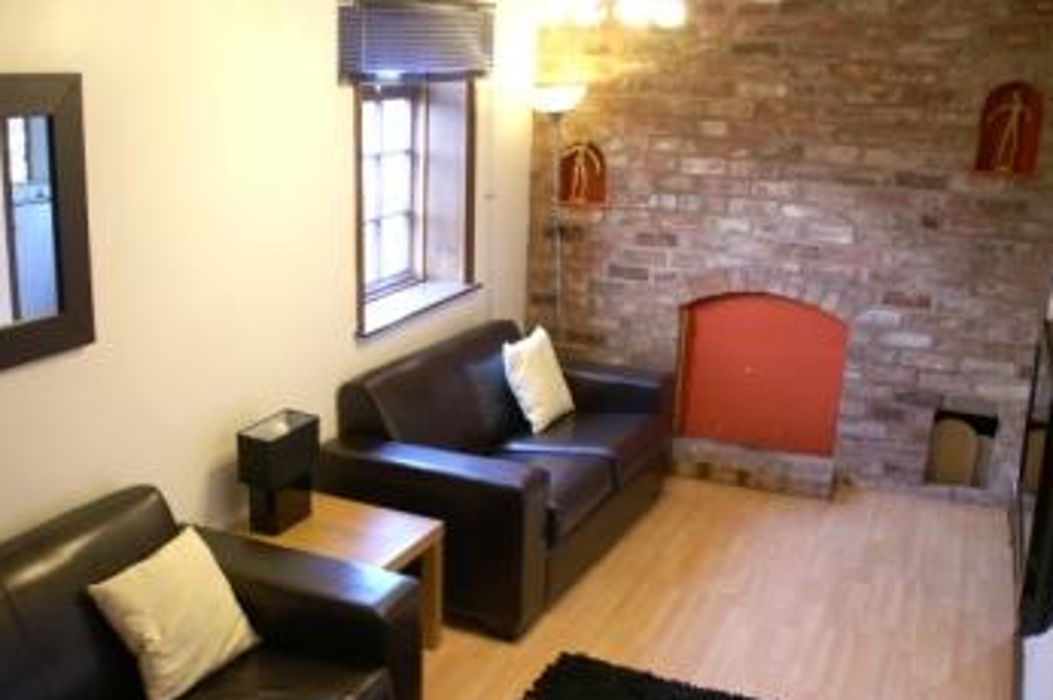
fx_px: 1023
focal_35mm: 35
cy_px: 405
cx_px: 429
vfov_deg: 37.7
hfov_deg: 54.1
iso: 400
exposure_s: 1/20
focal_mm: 18
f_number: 3.5
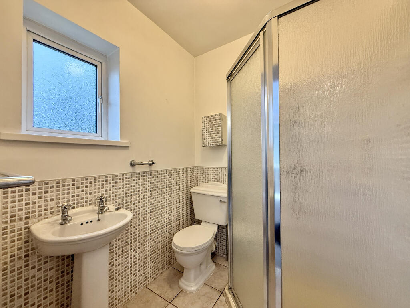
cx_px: 205
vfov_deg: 85.7
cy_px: 154
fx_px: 166
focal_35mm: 14
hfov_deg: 102.1
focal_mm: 2.22
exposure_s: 1/50
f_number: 2.2
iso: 200
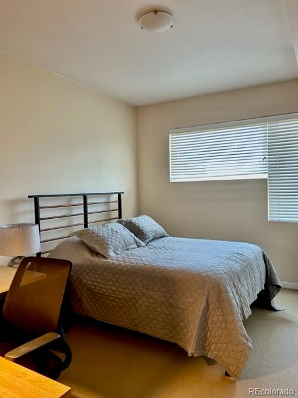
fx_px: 298
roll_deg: +1.5
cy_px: 199
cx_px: 149
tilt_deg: -1.5
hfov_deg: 53.1
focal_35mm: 26
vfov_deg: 67.3
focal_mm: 5.7
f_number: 1.5
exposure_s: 1/60
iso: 160
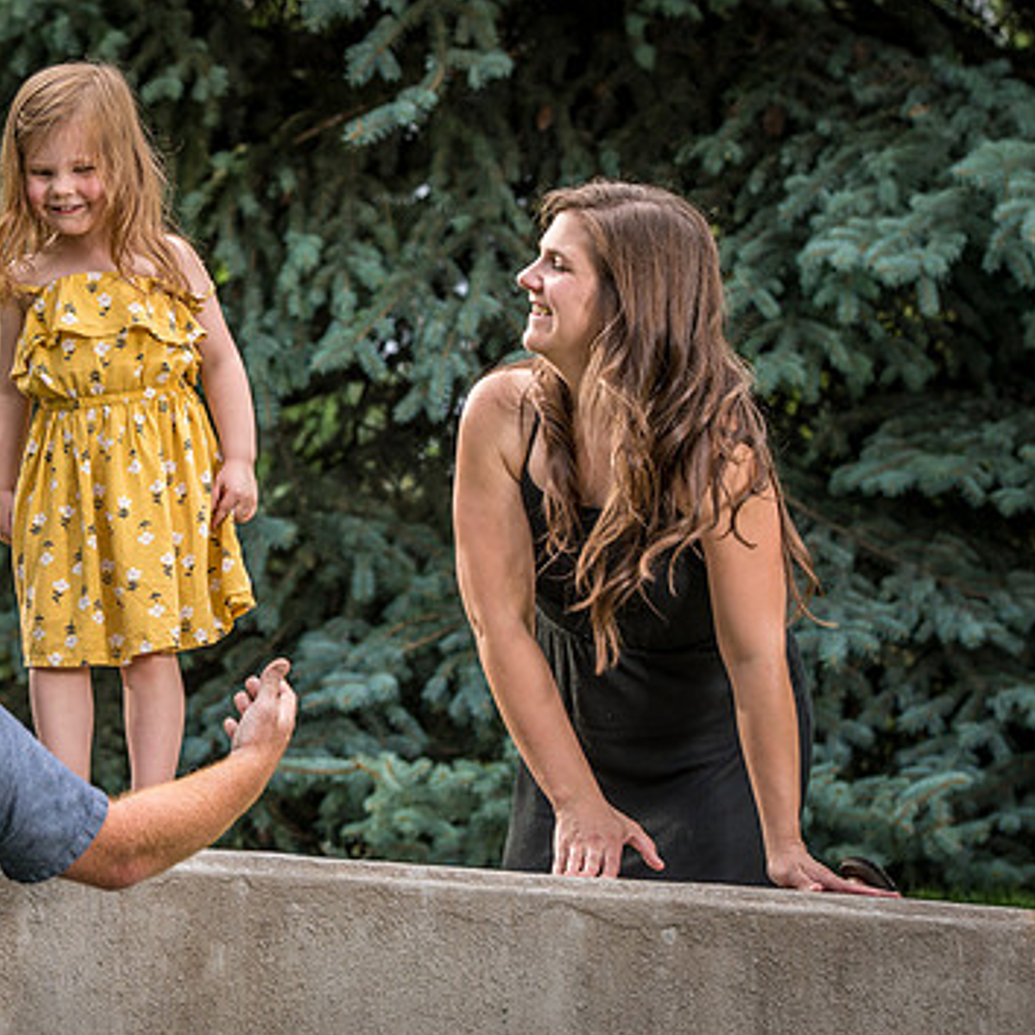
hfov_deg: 11.8
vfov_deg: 11.8
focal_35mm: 148
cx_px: 216
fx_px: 5006
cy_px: 396
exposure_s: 1/200
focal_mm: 92
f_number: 5
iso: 250
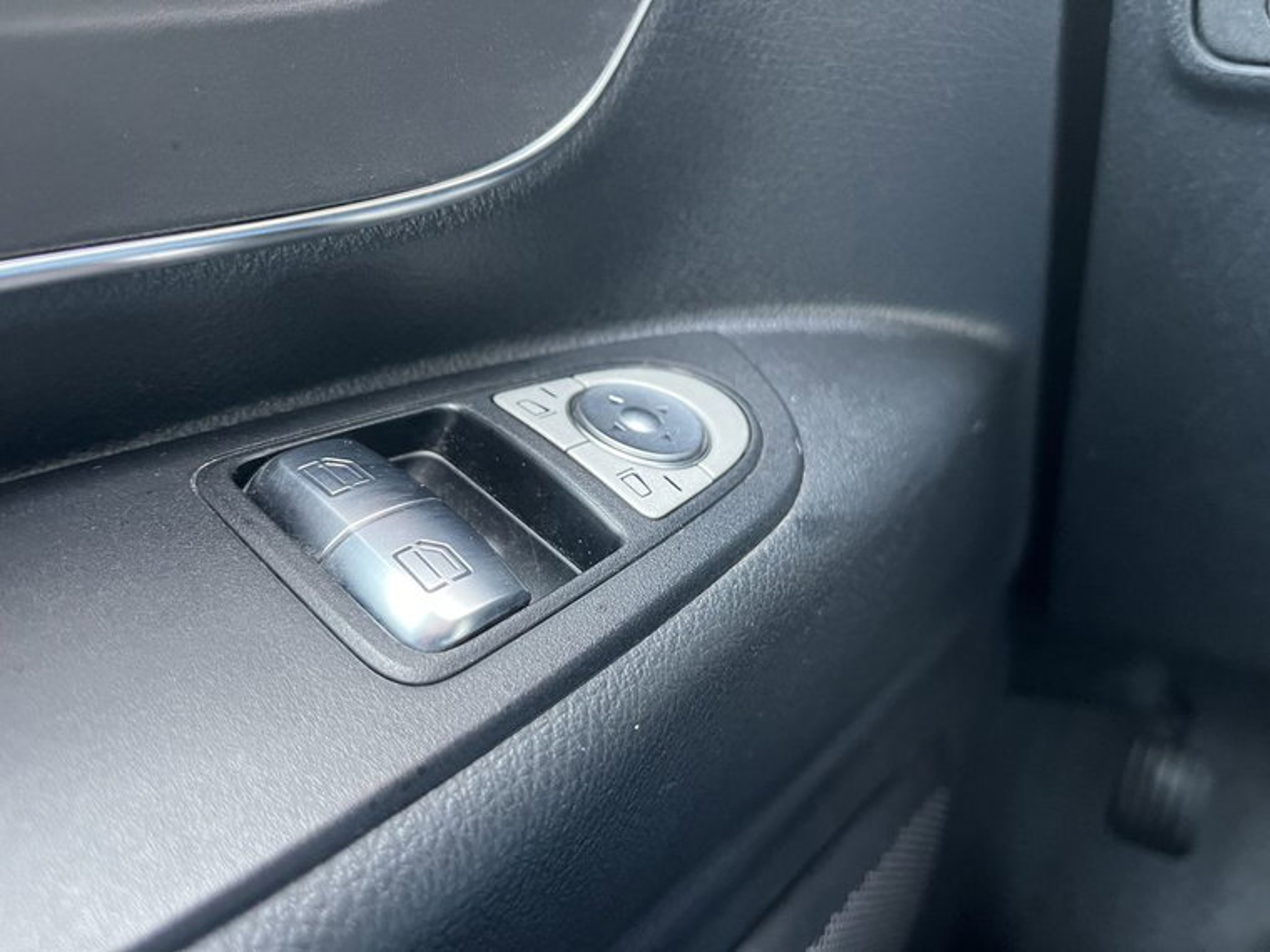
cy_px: 476
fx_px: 954
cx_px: 635
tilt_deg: -26.2
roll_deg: +3.6
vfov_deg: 53.1
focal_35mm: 26
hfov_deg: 67.3
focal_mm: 5.1
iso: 500
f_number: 1.6
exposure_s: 1/48
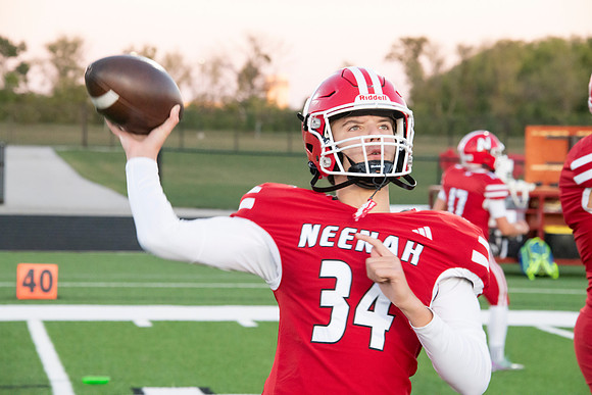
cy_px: 198
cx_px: 296
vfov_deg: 8.6
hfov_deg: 12.8
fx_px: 2632
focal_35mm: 160
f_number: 9
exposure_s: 1/400
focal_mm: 160
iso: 8000
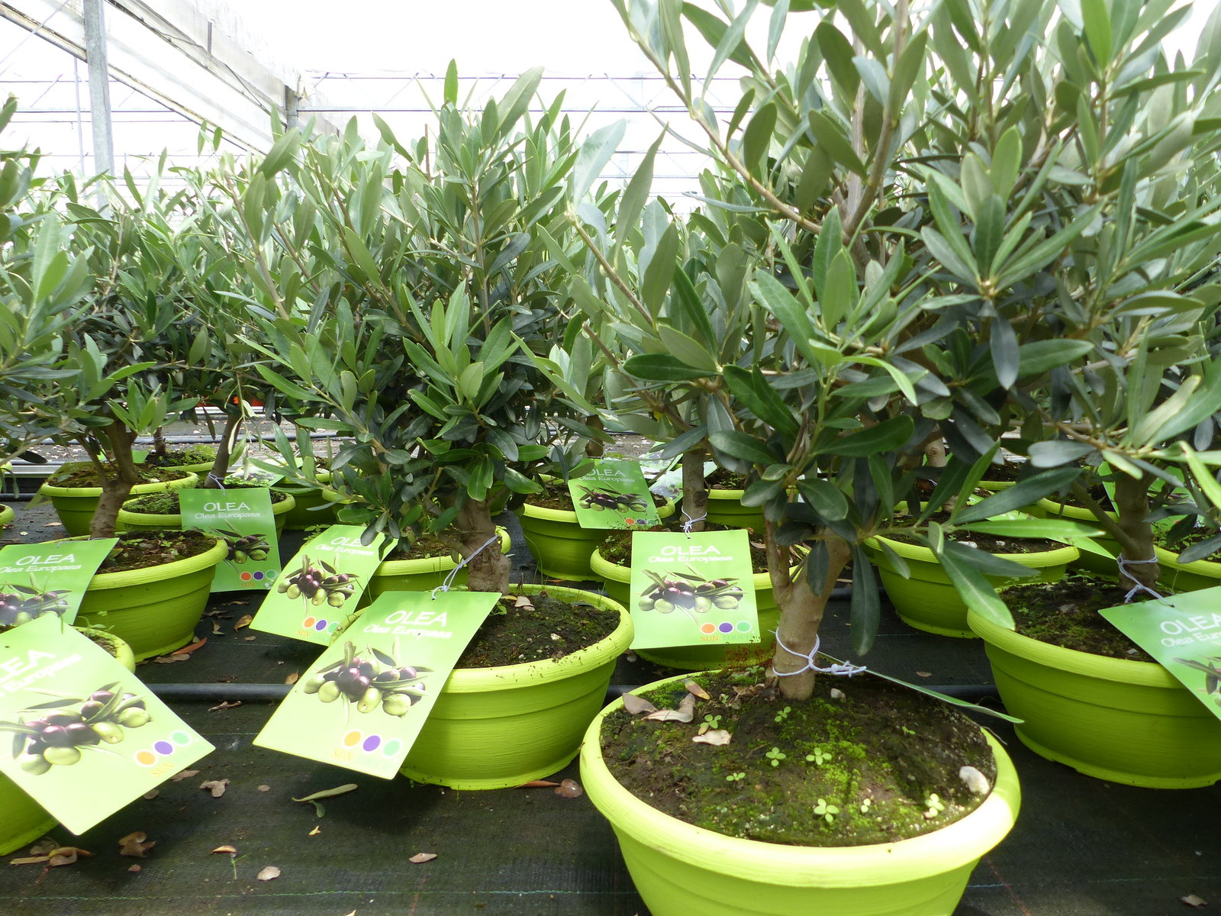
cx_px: 610
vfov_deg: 54.9
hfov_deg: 69.4
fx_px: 882
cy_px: 458
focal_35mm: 25
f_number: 3.2
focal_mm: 4.5
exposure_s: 1/100
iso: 100
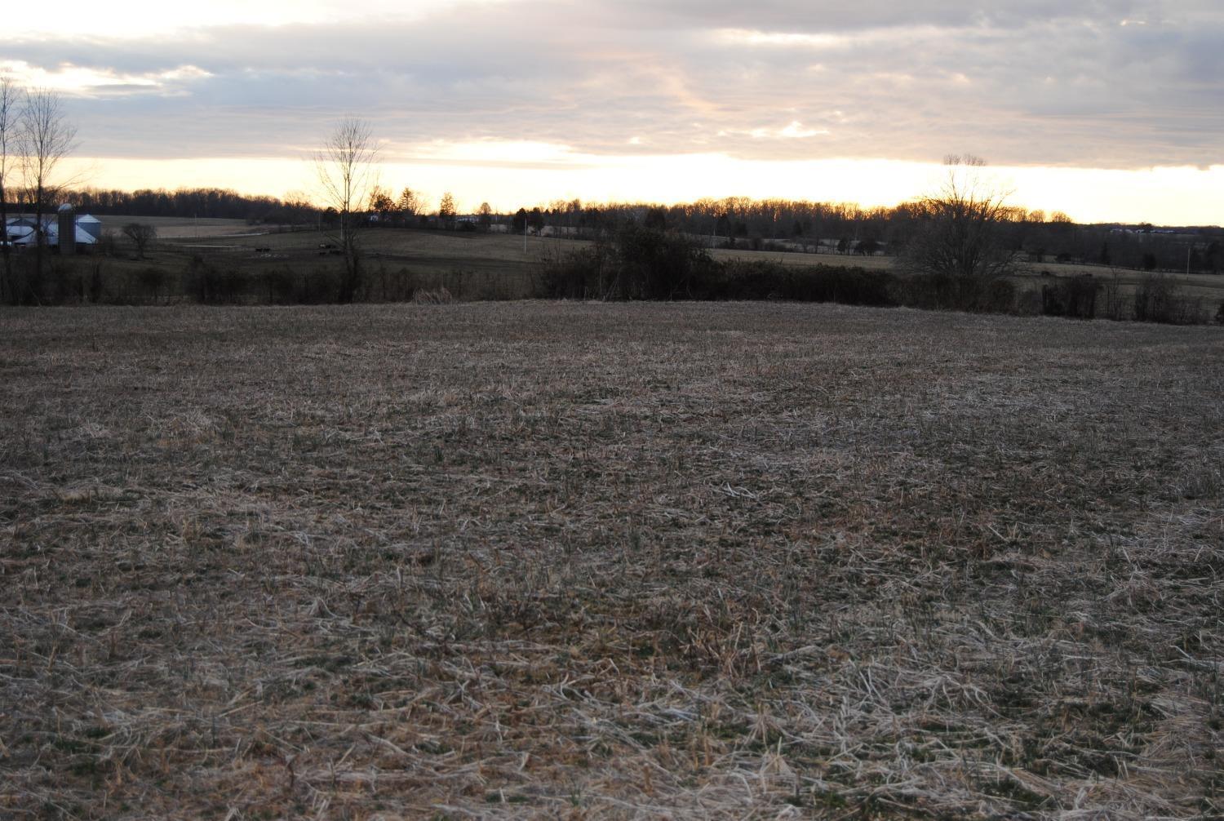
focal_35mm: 57
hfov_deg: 35.0
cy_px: 410
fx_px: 1941
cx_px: 612
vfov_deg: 23.9
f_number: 4.8
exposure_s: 1/125
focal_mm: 38
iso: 160
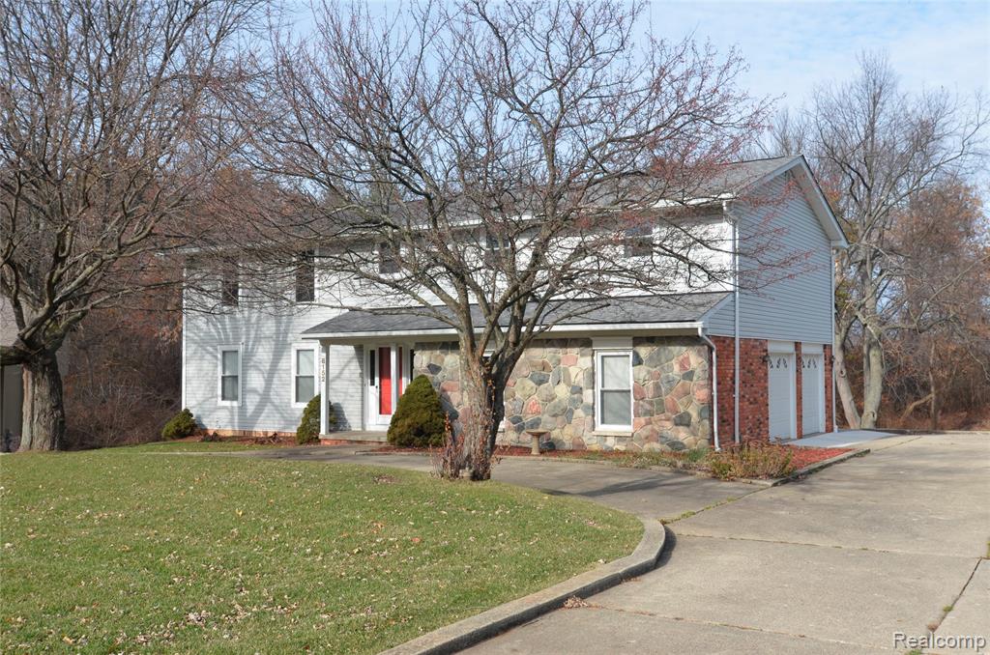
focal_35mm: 36
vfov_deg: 36.7
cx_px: 495
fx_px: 988
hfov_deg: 53.2
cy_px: 328
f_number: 10
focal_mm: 24
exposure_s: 1/400
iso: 320
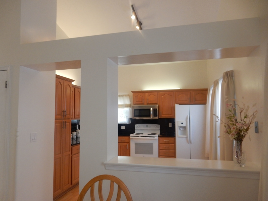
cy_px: 100
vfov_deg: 54.9
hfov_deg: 69.4
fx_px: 194
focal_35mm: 25
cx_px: 134
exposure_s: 1/30
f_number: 3.7
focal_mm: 4.5
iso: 200
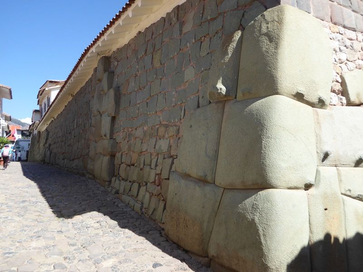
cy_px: 136
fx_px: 336
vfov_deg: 44.2
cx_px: 182
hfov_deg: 56.8
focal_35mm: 32
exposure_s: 1/400
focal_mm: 5.4
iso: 80
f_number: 3.5
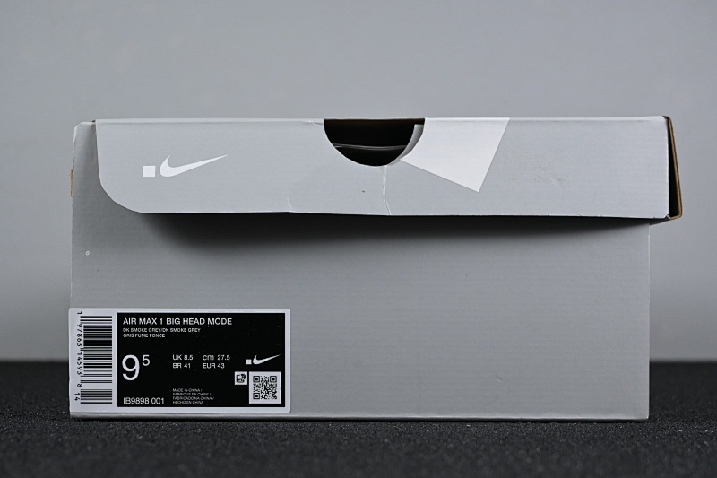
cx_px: 358
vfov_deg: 21.1
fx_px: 1284
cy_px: 239
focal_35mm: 64
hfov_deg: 31.2
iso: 400
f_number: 6
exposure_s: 1/125
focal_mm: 43
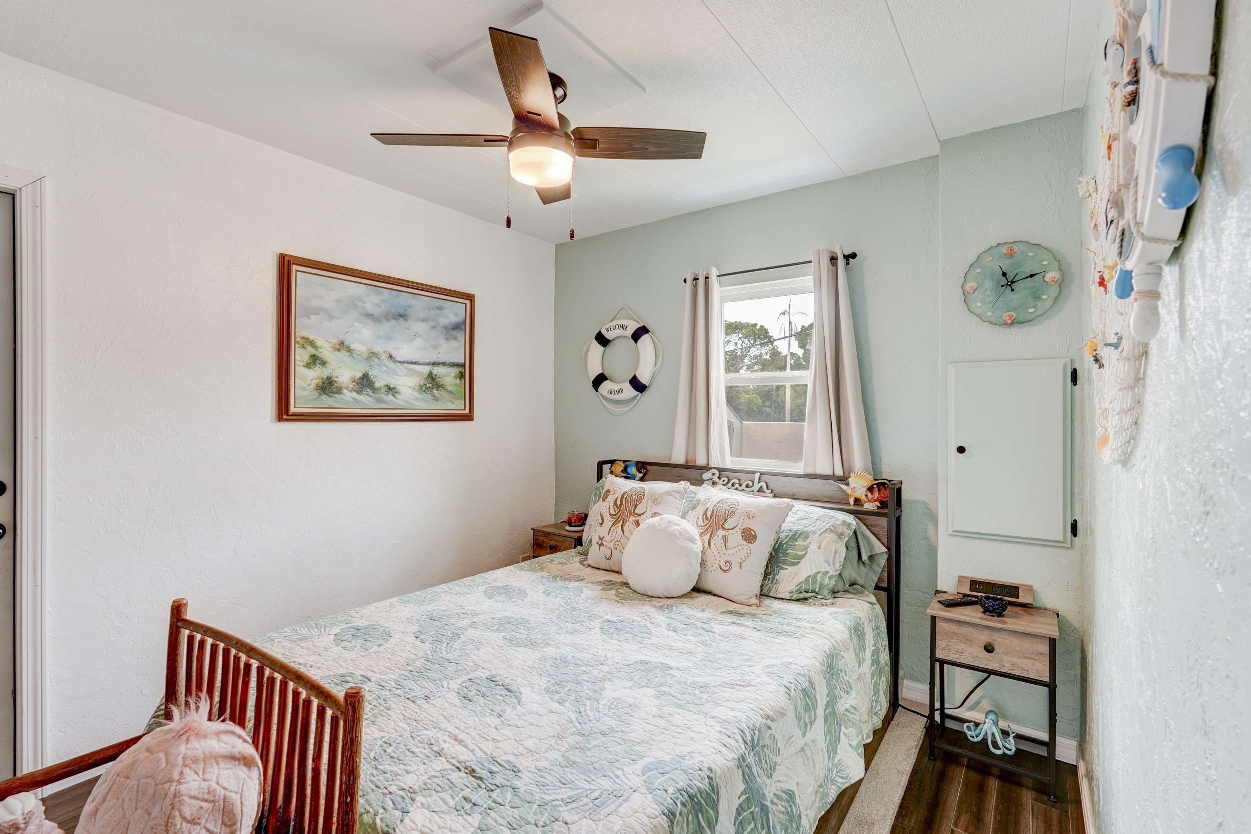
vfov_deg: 73.8
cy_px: 417
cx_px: 626
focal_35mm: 16
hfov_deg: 96.7
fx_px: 556
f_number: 8
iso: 400
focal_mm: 16
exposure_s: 1/20
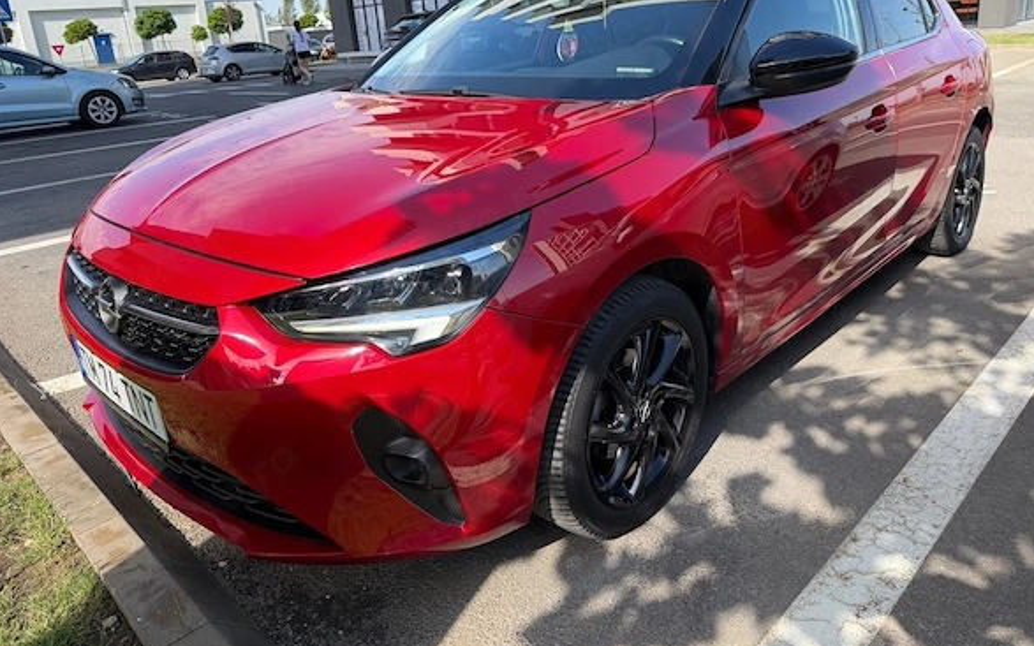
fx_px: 733
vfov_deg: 47.4
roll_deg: +4.8
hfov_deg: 70.4
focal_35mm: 26
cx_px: 525
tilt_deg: -16.4
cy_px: 266
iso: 100
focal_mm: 6.76
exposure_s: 1/1812
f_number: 1.78
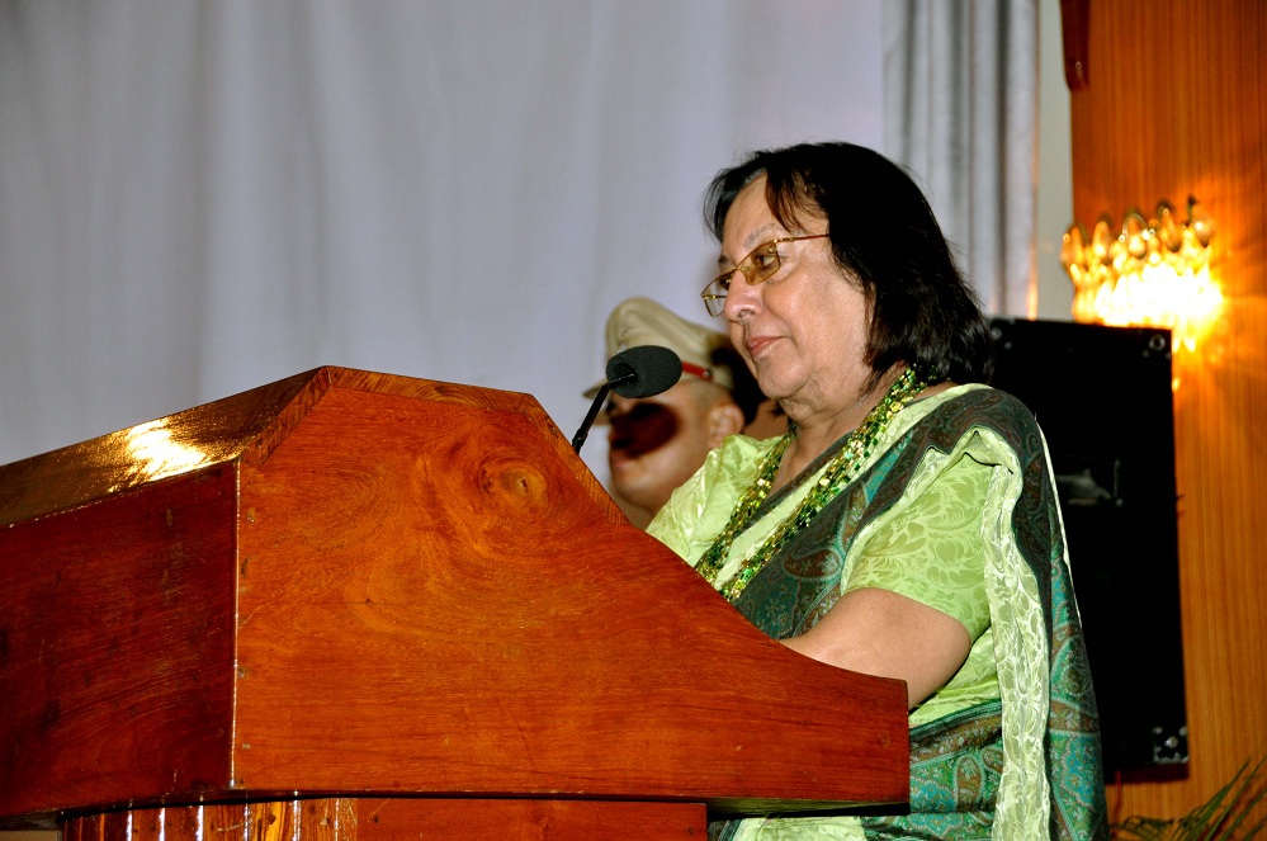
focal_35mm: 98
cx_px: 634
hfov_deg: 20.9
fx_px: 3426
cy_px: 420
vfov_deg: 14.0
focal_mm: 65
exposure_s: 1/60
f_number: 5
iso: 800
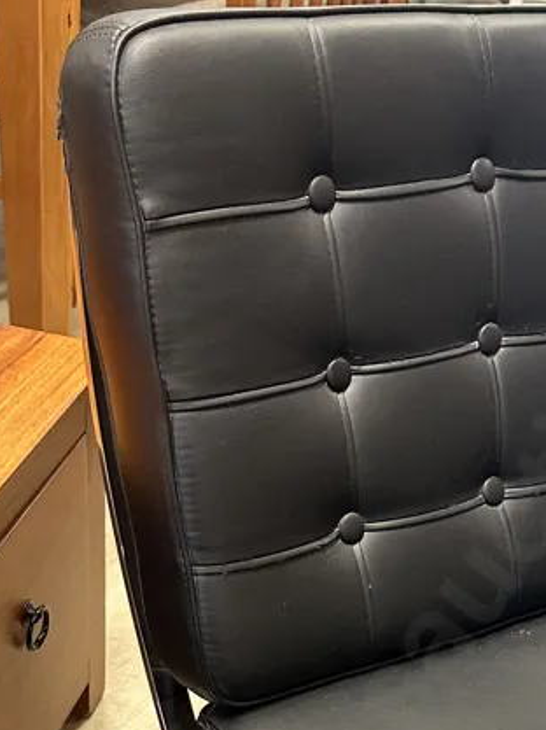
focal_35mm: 59
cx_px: 383
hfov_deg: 24.6
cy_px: 714
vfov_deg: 30.6
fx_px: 1243
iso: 320
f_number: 1.78
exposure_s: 1/50
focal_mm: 6.86
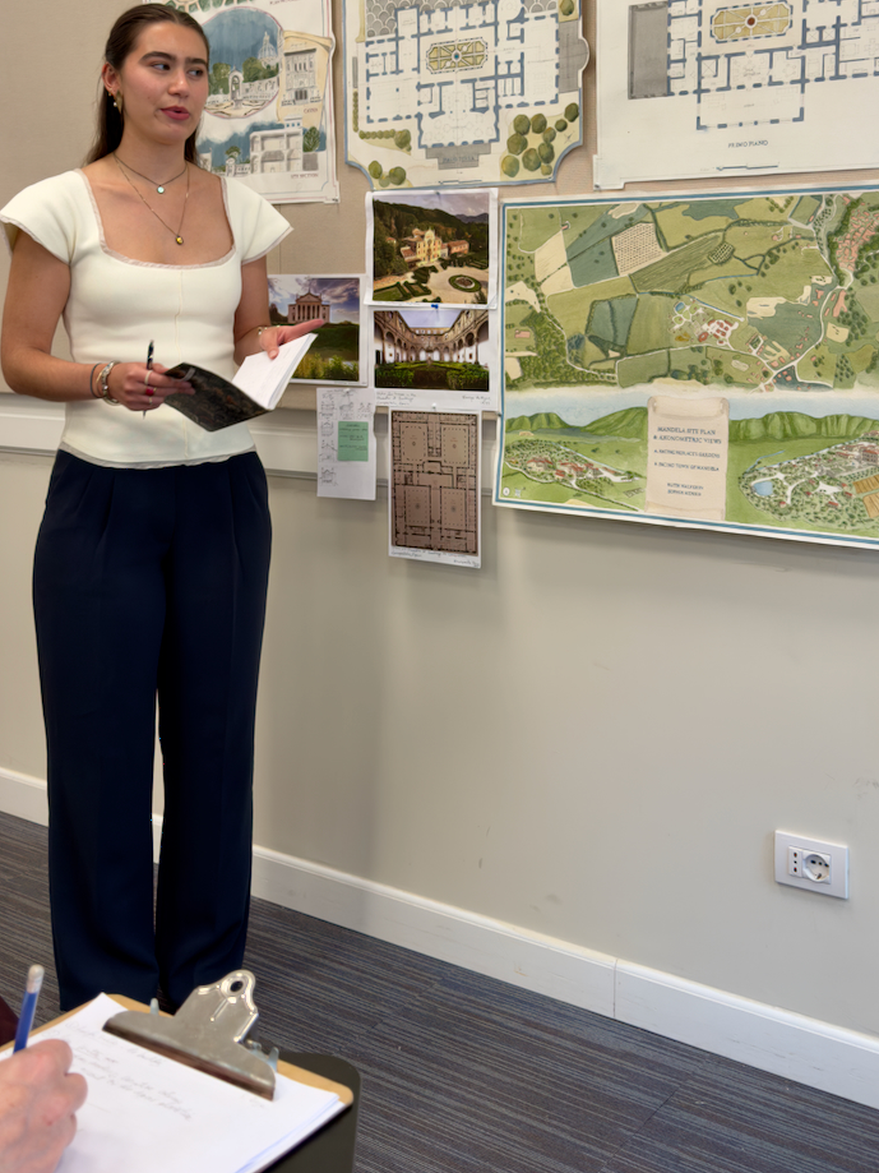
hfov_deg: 36.8
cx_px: 475
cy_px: 360
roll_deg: +0.7
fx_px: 1321
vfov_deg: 46.8
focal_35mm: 39
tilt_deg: -2.7
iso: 100
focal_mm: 6.76
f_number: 1.78
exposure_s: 1/100
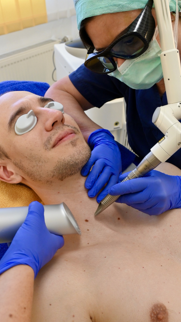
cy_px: 163
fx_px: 286
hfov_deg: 35.1
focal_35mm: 34
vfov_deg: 58.7
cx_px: 86
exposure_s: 1/100
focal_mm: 21
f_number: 5
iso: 1600
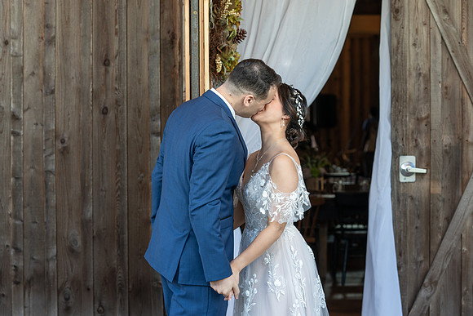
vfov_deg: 16.7
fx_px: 1077
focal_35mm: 82
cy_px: 158
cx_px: 236
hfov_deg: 24.8
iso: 250
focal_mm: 80
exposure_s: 1/200
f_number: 4
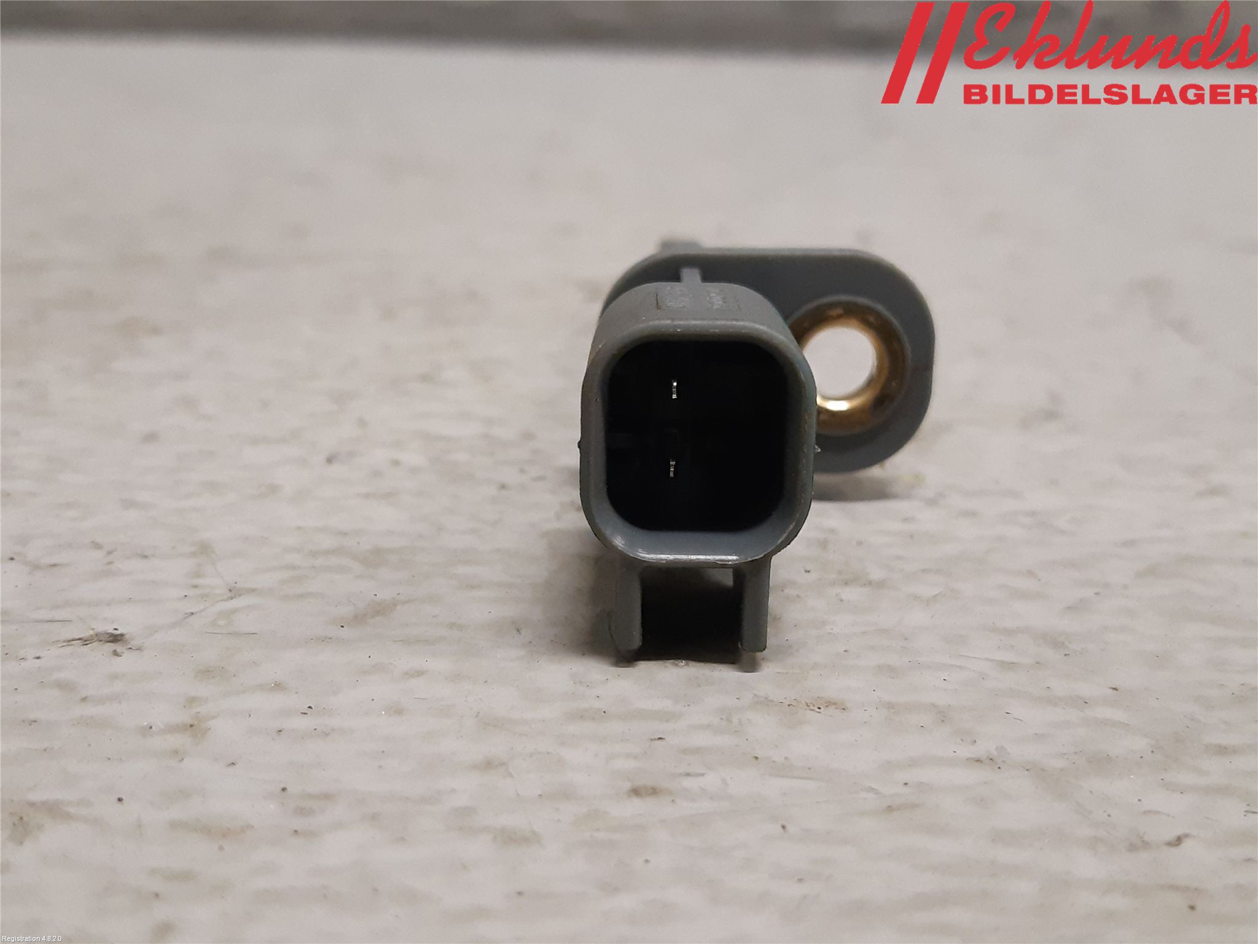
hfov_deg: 67.3
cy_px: 472
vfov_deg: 53.1
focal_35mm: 26
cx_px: 629
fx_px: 945
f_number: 1.7
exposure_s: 1/50
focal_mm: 3.93
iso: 200
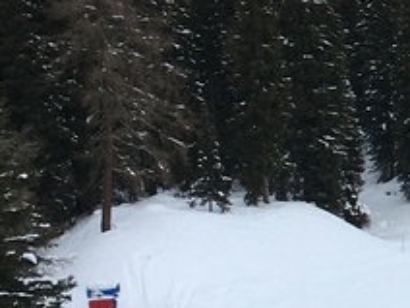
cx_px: 723
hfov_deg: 12.9
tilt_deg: -6.9
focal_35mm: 140
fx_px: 1658
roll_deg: +2.2
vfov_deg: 10.6
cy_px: 108
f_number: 2.2
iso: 25
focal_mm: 4.15
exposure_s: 1/884
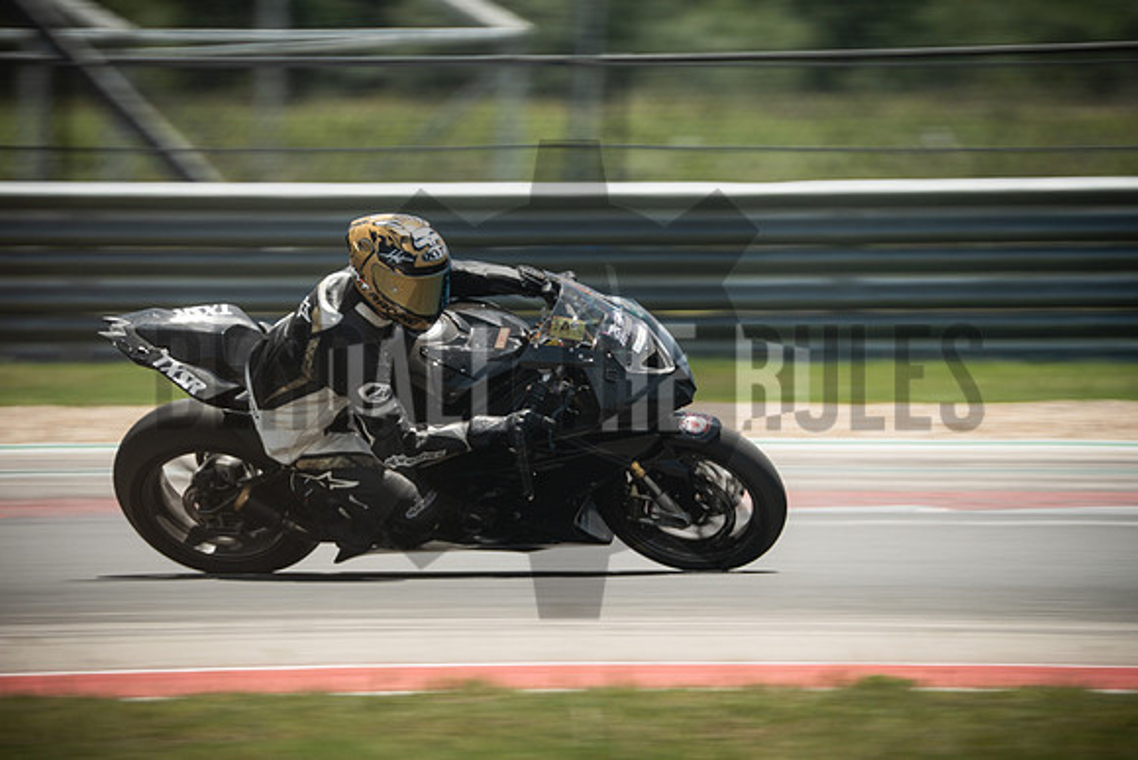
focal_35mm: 600
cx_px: 569
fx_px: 18970
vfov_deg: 2.3
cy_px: 380
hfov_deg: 3.4
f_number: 6.4
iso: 160
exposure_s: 1/250
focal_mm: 400
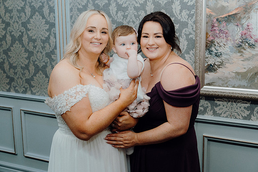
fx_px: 351
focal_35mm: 49
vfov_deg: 27.5
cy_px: 86
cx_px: 129
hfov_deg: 40.3
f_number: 5
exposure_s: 1/160
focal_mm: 49
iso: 2500
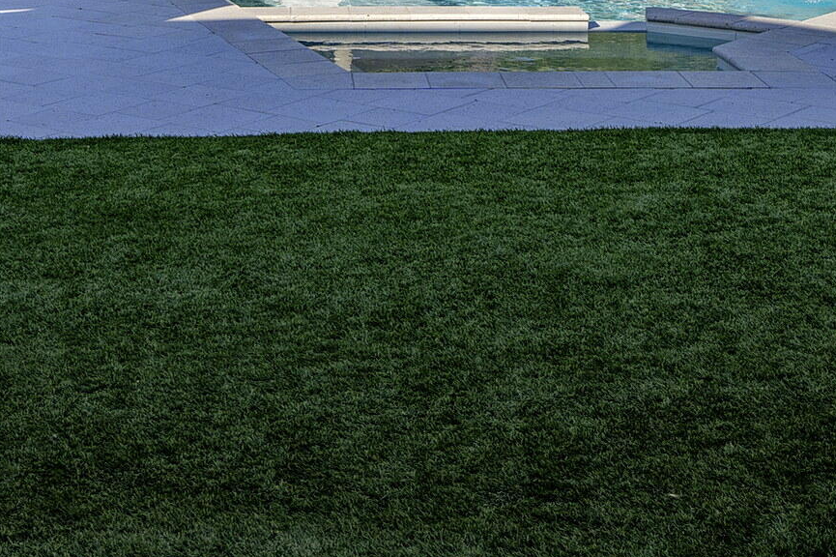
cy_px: -238
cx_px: 314
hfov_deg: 29.6
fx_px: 1578
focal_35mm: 68
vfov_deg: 18.2
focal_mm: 21
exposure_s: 1/160
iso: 100
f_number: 9
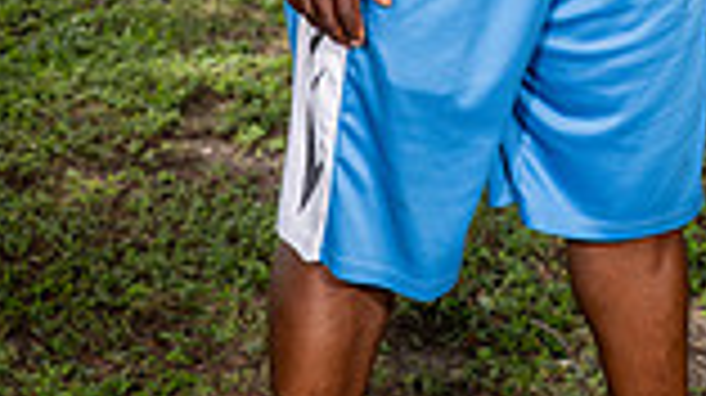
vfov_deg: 7.3
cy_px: -508
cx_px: 526
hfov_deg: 13.7
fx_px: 2918
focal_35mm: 156
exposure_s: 1/400
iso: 250
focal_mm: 52
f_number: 6.3
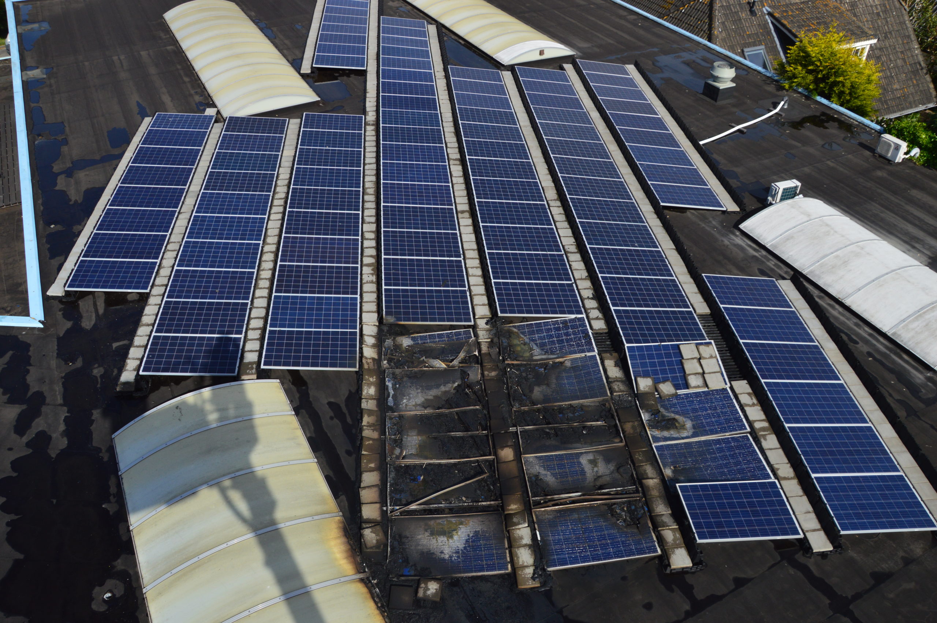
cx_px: 468
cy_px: 312
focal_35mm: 27
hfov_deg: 67.4
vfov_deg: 47.8
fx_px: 702
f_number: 11
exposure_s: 1/500
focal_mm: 18
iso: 320
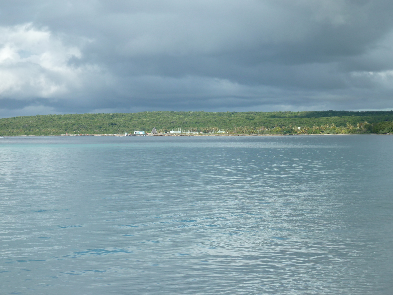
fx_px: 1090
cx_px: 196
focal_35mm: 96
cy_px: 148
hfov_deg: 20.4
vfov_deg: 15.4
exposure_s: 1/500
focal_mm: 15.8
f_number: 4.3
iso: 80
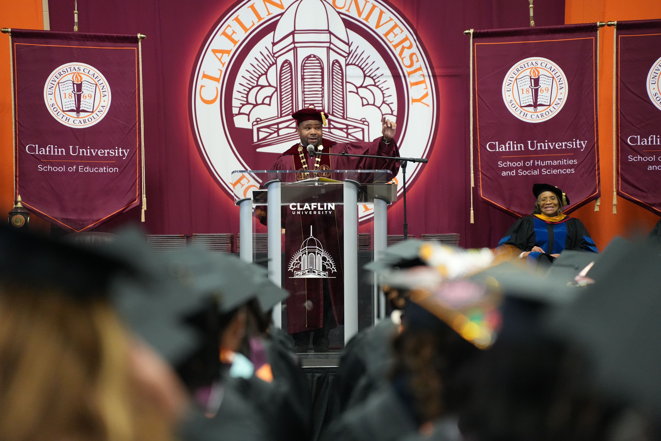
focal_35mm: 150
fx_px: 2754
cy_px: 220
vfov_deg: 9.1
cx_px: 330
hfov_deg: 13.7
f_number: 2.8
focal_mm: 150
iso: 6400
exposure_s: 1/400
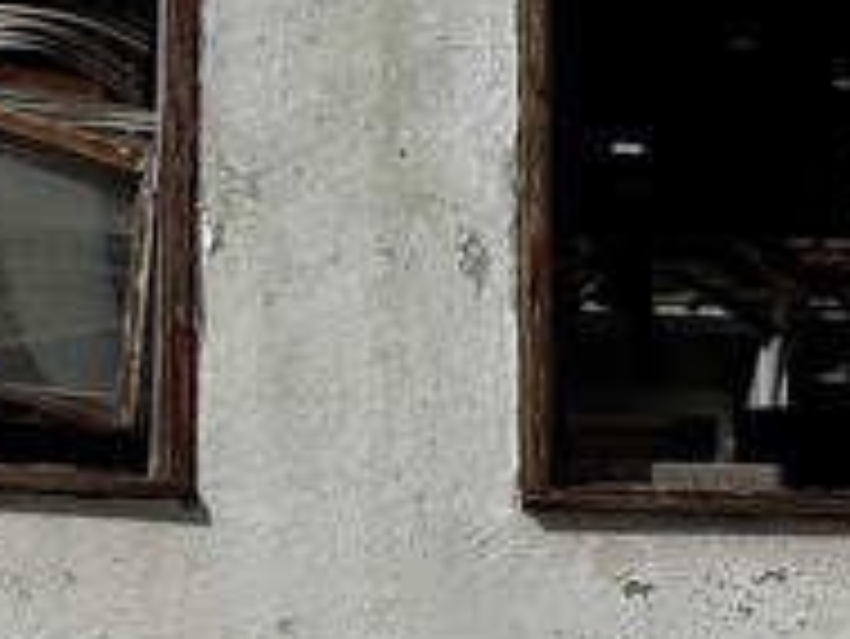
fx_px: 3194
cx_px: 292
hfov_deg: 15.1
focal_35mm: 130
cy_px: 630
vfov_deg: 11.3
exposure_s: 1/12346
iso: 80
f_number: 1.78
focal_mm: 6.76
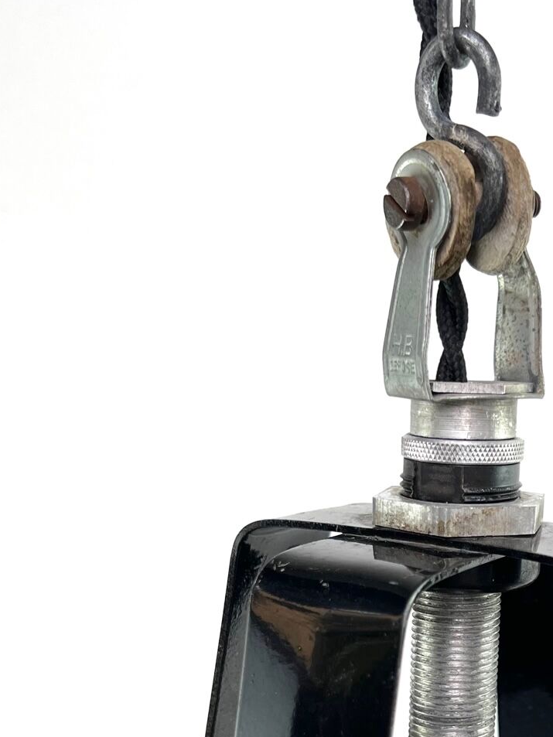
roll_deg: -0.5
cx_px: 449
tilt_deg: -14.1
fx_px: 1171
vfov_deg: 33.6
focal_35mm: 55
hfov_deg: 26.0
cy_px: 623
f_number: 1.5
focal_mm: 5.7
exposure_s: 1/371
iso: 50
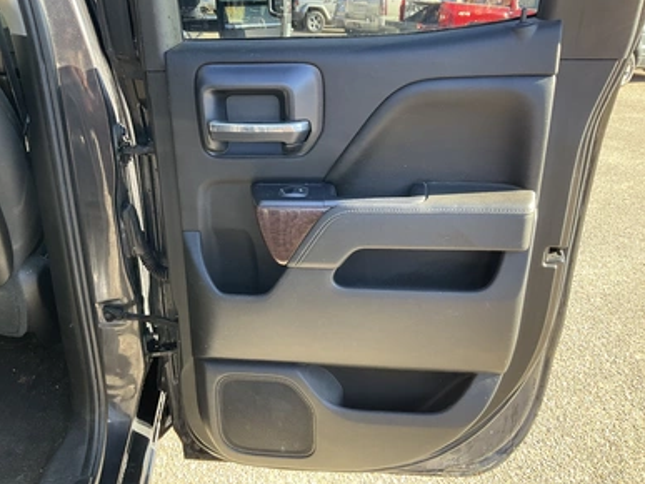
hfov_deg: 60.0
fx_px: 559
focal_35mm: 30
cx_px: 332
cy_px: 242
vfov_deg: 46.8
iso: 50
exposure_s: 1/122
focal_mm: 3
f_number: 1.8
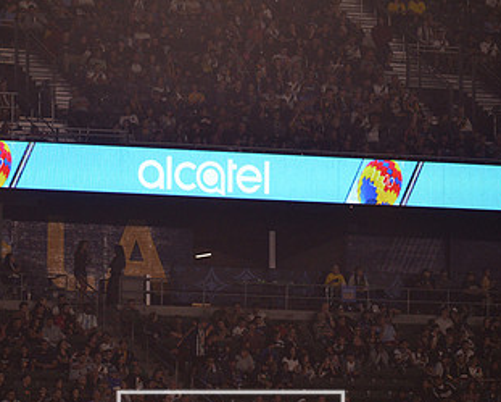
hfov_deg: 6.1
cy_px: 170
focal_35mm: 315
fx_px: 4672
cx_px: 230
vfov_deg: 4.9
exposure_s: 1/3200
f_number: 2.8
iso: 1600
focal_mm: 180
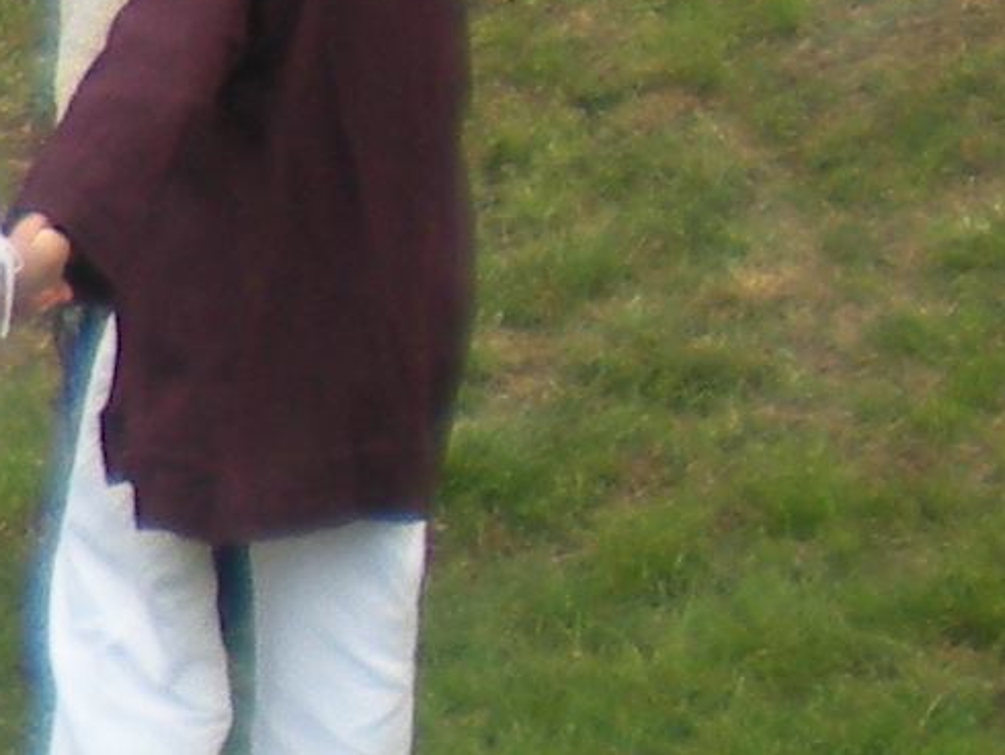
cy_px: 414
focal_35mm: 253
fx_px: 7349
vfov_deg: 5.9
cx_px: -1797
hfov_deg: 7.1
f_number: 3.1
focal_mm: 6.3
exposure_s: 1/266
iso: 64
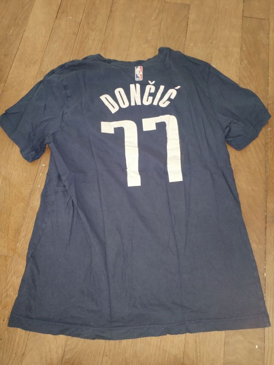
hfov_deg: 53.1
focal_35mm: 26
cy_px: 182
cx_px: 137
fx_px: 274
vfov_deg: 67.3
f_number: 1.8
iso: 811
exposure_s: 1/18.3
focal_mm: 4.75
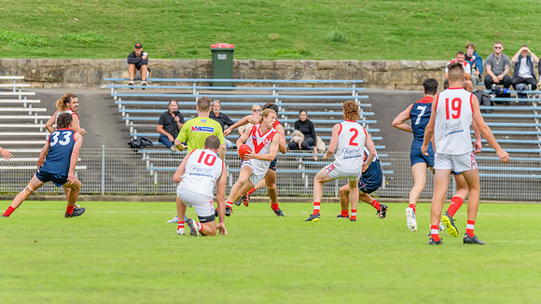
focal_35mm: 486
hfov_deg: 4.4
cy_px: 148
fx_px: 6963
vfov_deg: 2.5
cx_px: 263
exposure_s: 1/1600
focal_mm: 420
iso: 800
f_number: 8
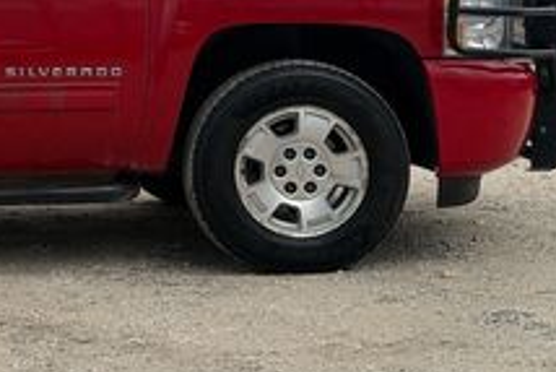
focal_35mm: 149
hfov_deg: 13.2
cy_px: -8
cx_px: -223
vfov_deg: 9.2
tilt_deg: -1.5
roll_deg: +3.2
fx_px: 2303
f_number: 1.78
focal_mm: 6.76
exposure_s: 1/5208
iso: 64
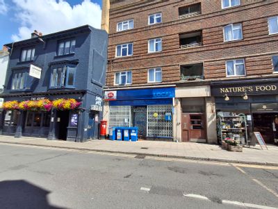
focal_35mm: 16
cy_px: 104
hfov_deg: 94.5
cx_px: 139
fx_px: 128
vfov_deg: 78.1
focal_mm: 1.64
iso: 40
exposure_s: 1/1563
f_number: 2.2
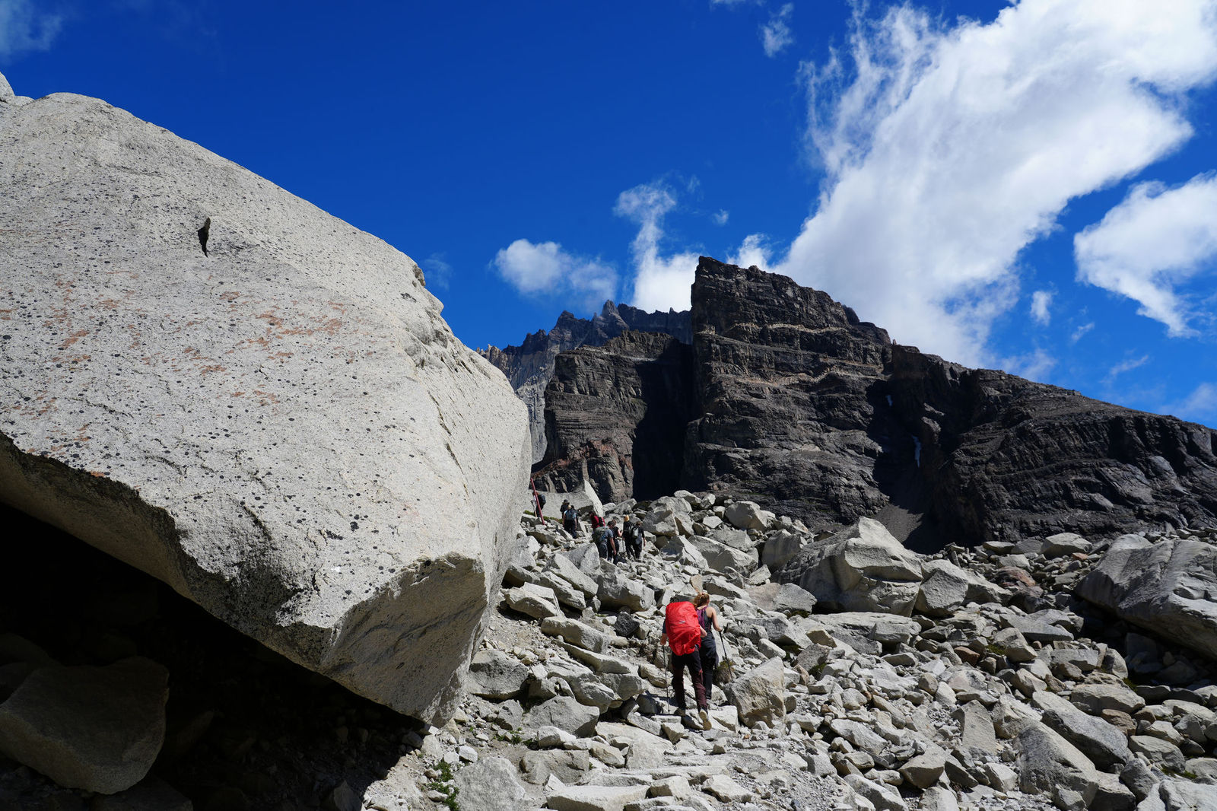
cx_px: 608
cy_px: 406
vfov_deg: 53.1
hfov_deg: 73.8
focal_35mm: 24
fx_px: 811
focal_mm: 24
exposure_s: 1/250
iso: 100
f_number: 10
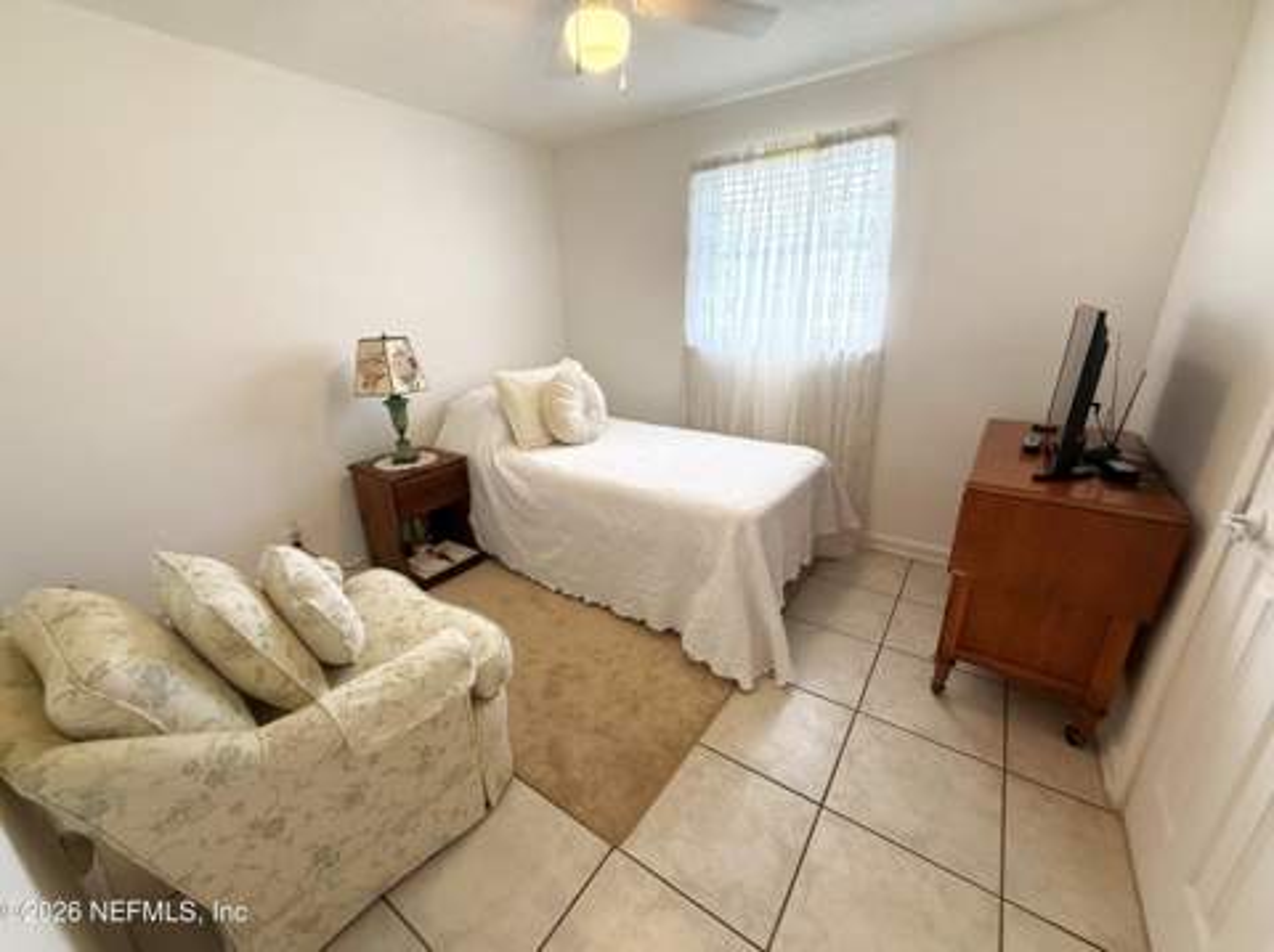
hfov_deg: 102.1
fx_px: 515
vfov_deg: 85.6
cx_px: 637
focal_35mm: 14
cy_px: 476
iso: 320
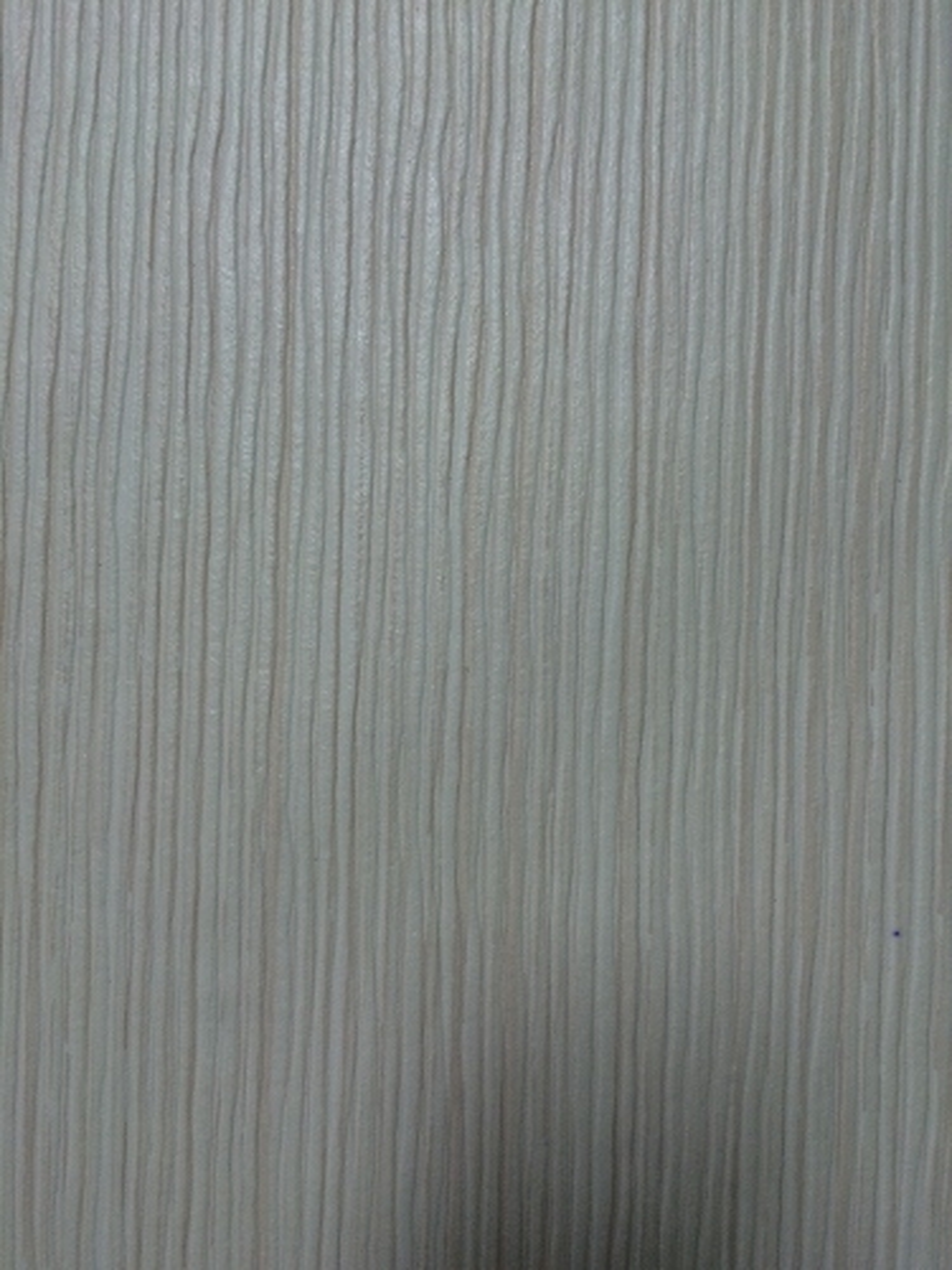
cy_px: 635
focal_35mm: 29
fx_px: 1063
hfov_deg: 48.2
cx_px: 476
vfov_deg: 61.7
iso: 80
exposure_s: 1/33
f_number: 2.2
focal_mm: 4.15
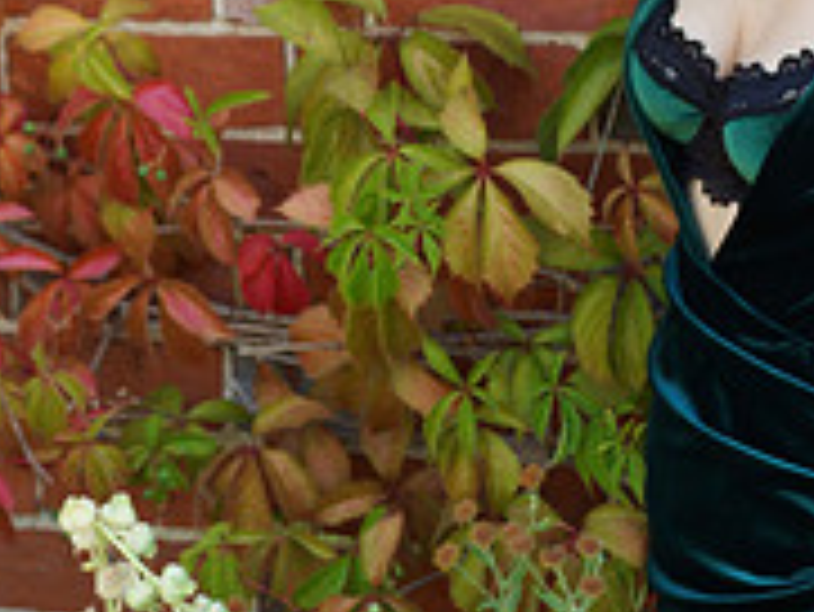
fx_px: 3801
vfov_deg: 9.2
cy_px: 292
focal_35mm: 162
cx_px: 582
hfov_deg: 12.2
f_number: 4.5
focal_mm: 35
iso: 100
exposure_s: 1/160
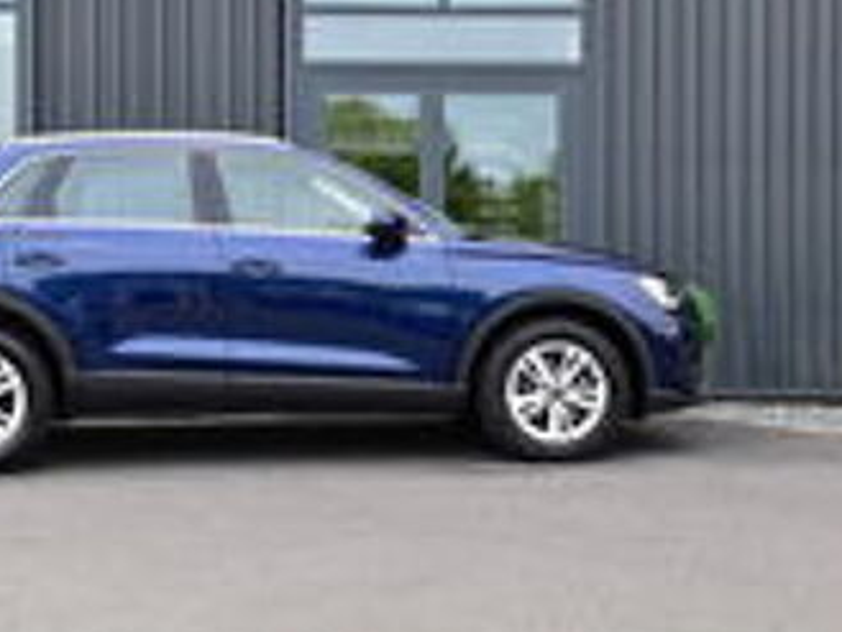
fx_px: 1380
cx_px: 297
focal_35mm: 57
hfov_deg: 33.7
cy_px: 257
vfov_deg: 25.8
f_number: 8
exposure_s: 1/80
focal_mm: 27
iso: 400
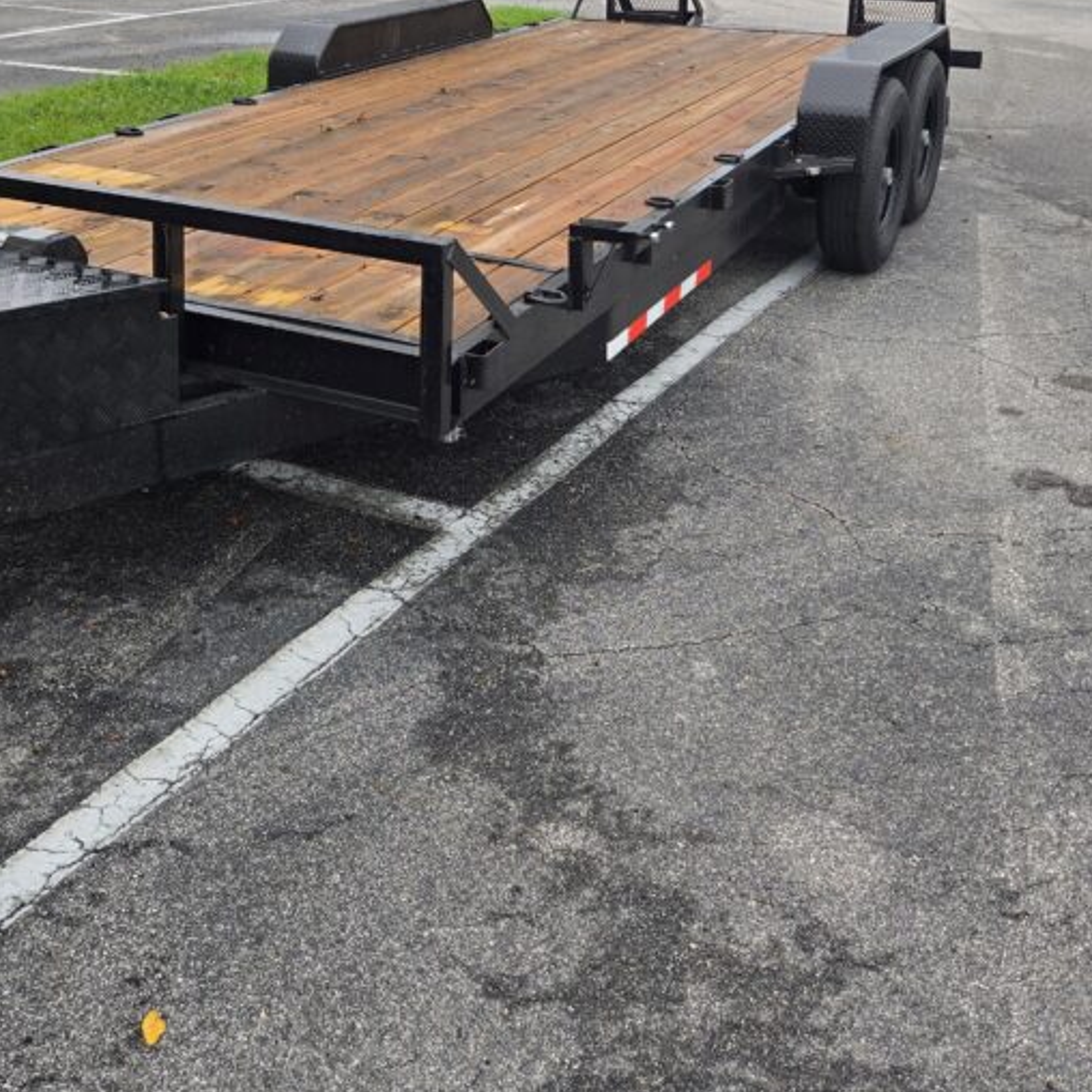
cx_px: 406
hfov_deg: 40.6
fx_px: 1463
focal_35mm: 41
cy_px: 183
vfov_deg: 39.0
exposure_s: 1/756
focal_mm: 5.4
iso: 25
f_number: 1.8
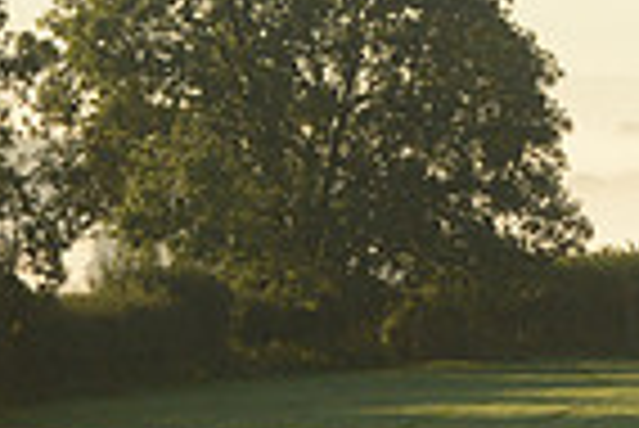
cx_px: 1197
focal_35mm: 652
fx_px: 11585
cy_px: 243
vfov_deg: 2.1
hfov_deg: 3.1
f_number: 11
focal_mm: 160
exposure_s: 1/800
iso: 1600
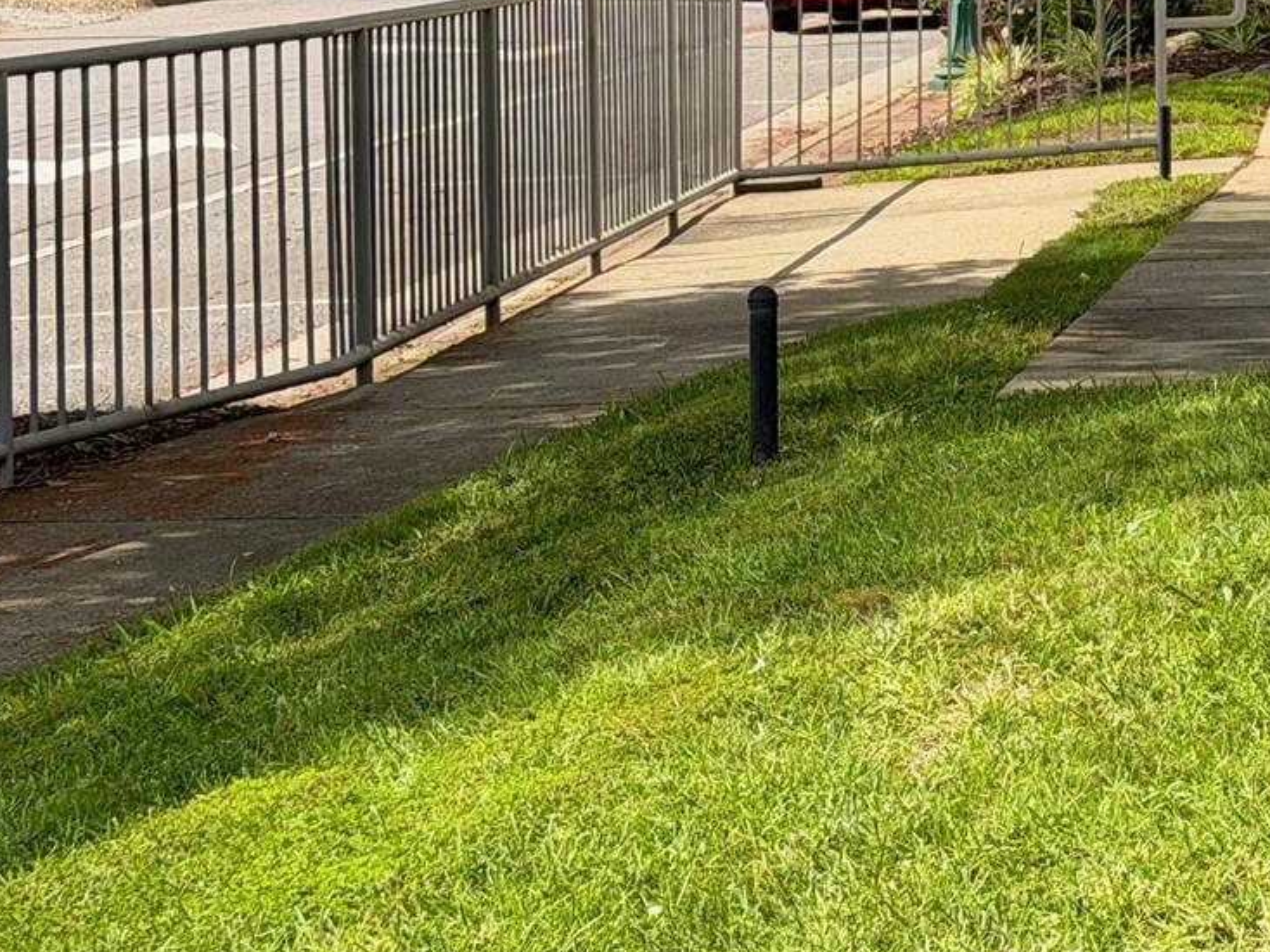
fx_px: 4915
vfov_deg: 10.9
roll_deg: +0.7
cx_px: 1566
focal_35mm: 134
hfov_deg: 14.2
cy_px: -111
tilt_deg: +0.4
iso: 64
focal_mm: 6.76
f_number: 1.78
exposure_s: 1/3378
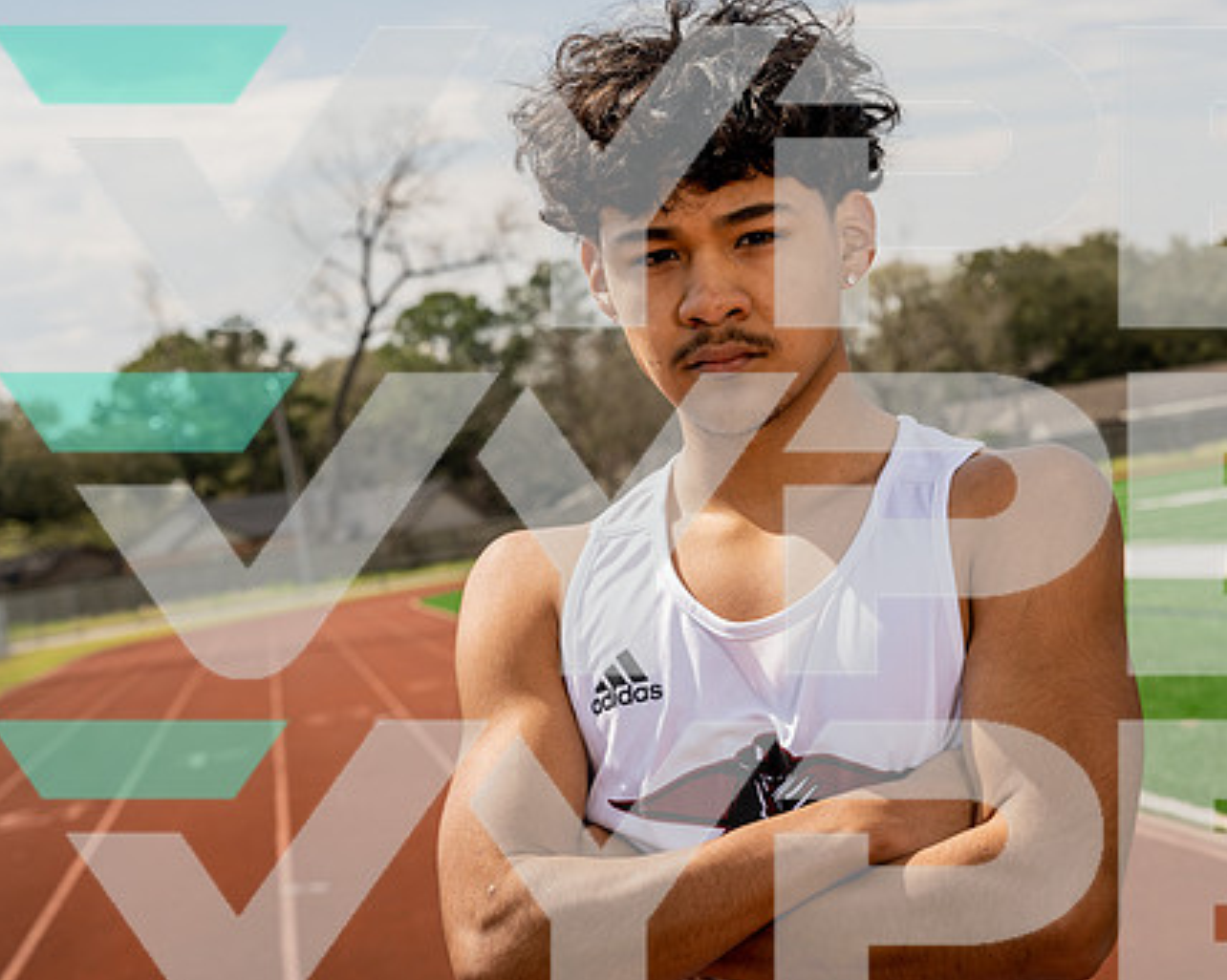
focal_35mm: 84
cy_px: 526
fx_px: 3049
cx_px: 728
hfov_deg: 22.7
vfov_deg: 18.3
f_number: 8
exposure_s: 1/250
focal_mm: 66
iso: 100
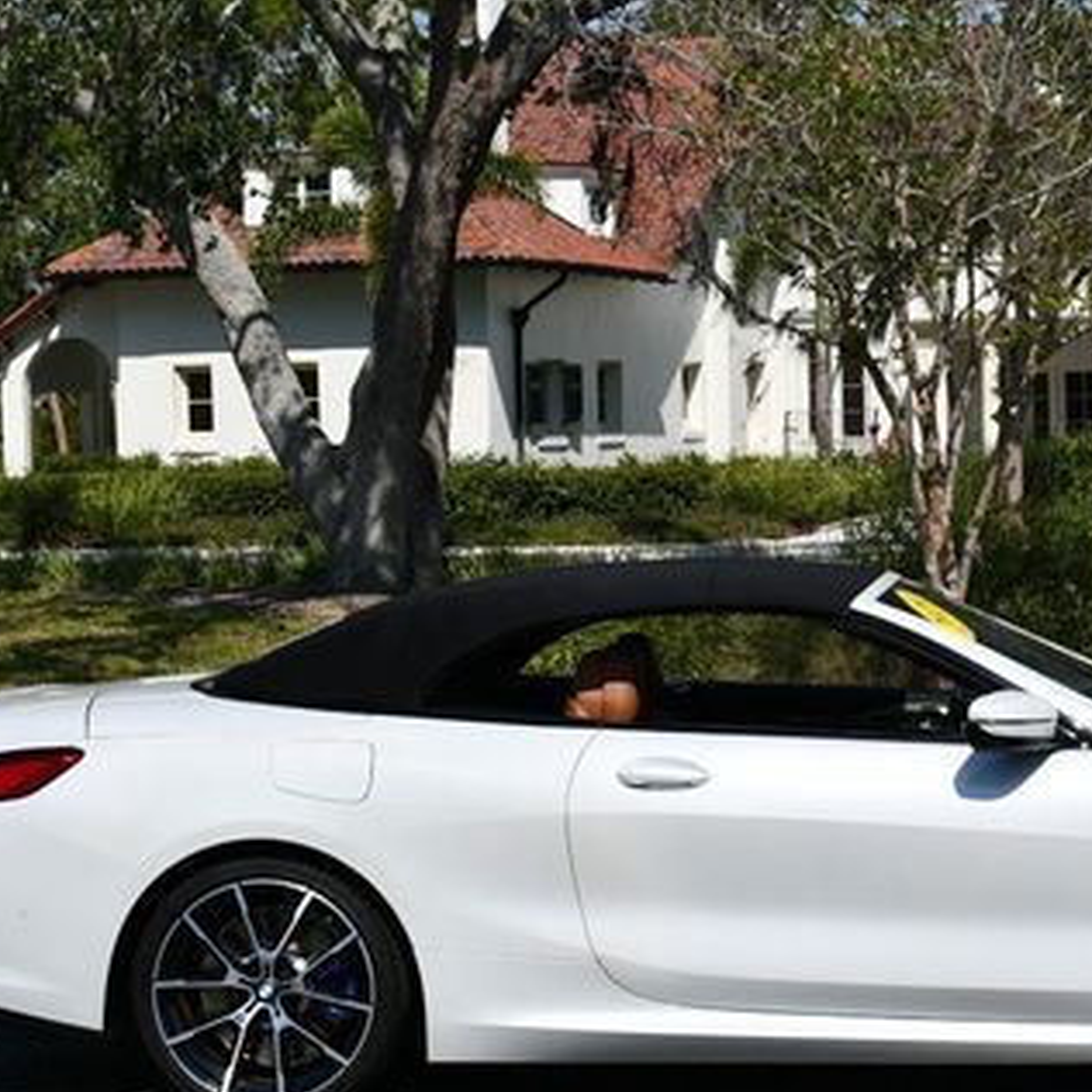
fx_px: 3319
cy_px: 543
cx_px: 857
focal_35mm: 93
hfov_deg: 18.5
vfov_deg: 18.7
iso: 100
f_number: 10
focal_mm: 27
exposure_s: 1/400
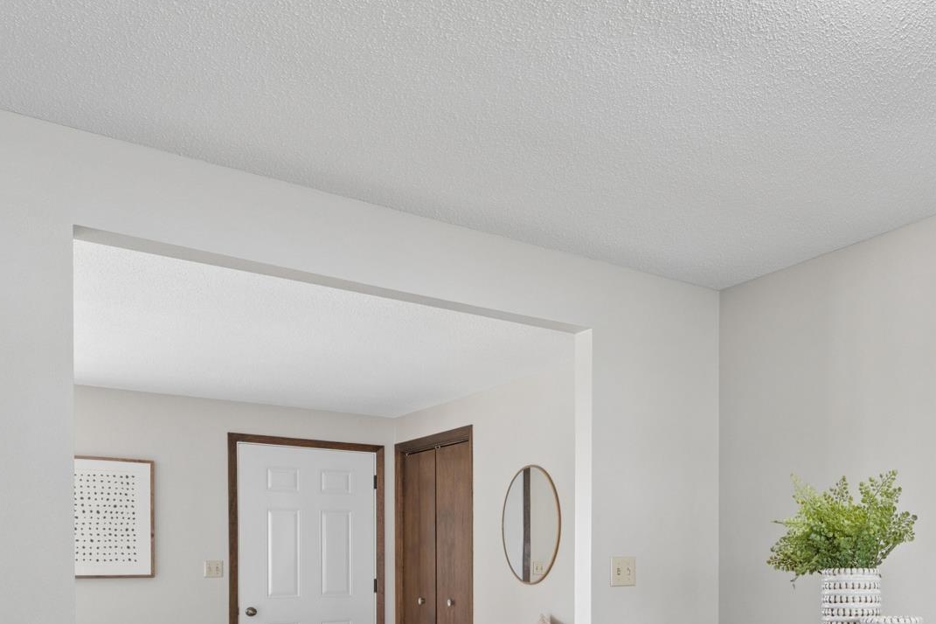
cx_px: 778
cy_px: 582
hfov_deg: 50.4
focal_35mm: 35
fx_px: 910
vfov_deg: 35.3
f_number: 8
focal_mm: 10
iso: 250
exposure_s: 1/8
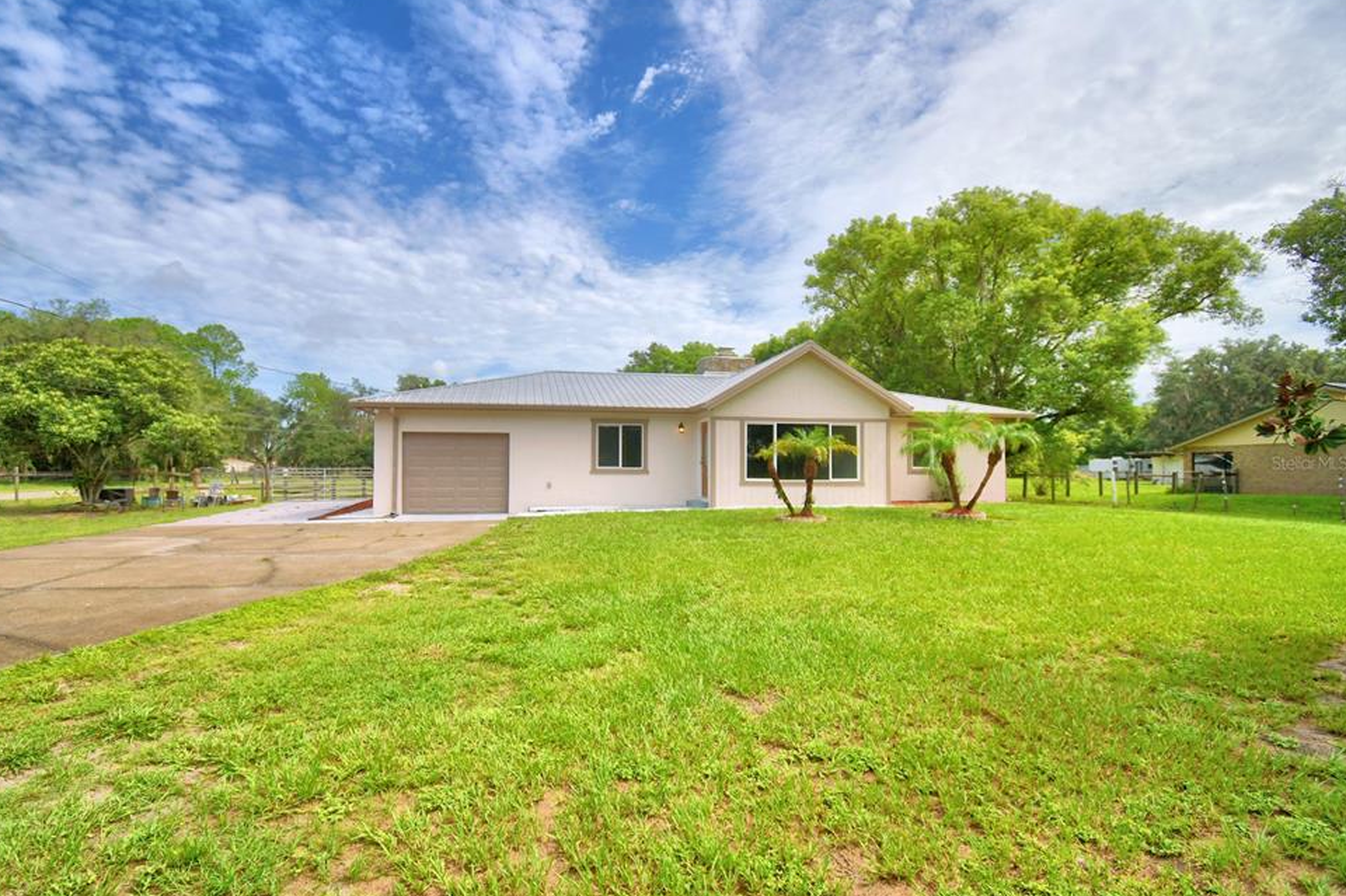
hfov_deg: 96.7
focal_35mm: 16
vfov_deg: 73.7
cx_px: 634
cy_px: 463
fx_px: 598
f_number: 4.5
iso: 100
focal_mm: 10
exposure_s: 1/1600
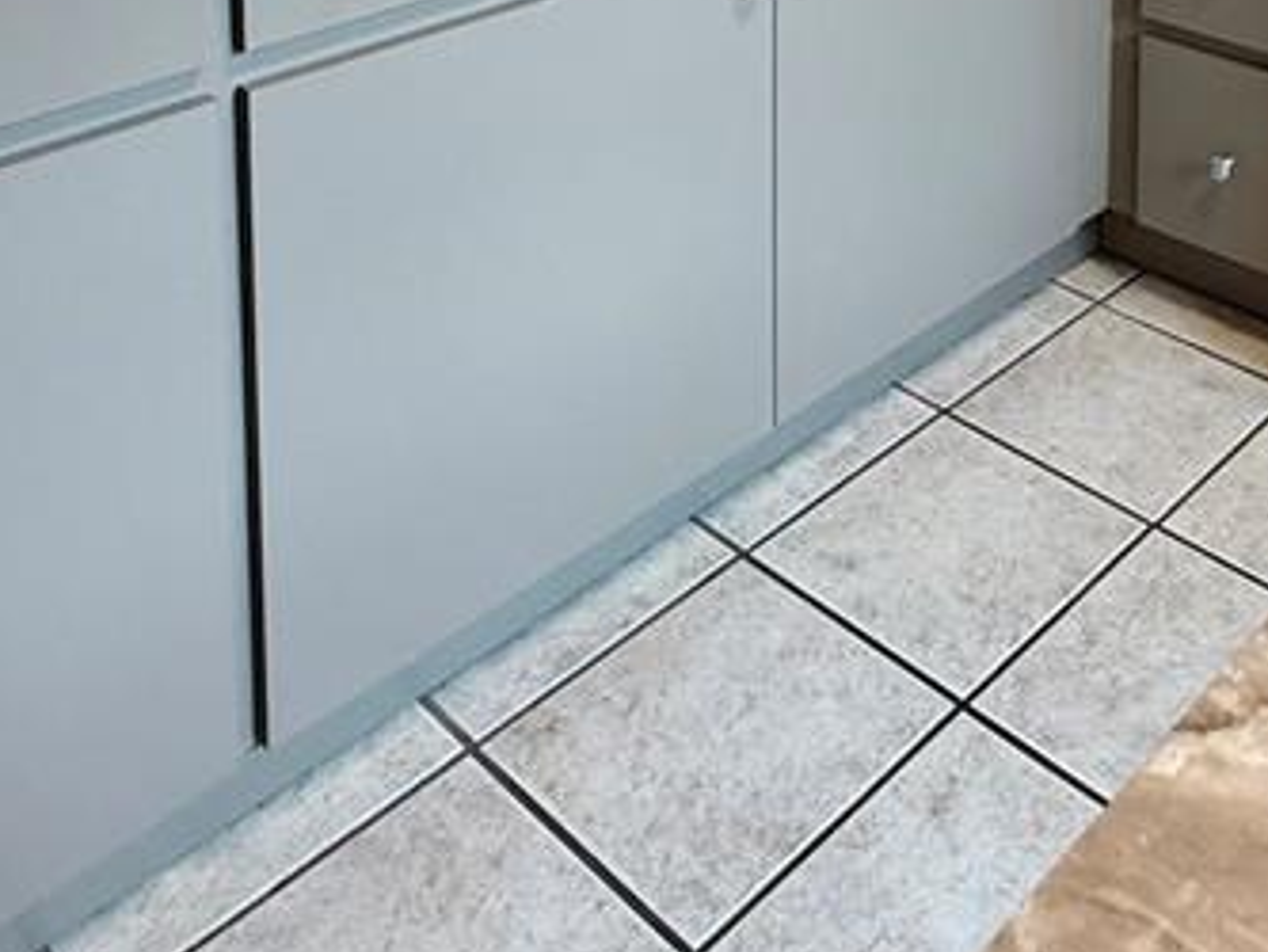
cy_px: -426
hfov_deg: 41.2
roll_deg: -1.2
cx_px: 1085
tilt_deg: -6.2
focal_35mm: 43
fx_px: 1576
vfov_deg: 26.0
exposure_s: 1/120
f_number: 2.2
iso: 200
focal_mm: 2.22
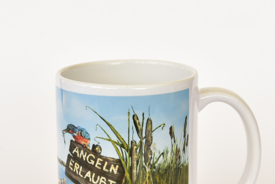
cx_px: 130
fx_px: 932
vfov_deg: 11.2
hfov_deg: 16.8
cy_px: 133
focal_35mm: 122
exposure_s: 1/125
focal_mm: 60
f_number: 8
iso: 400
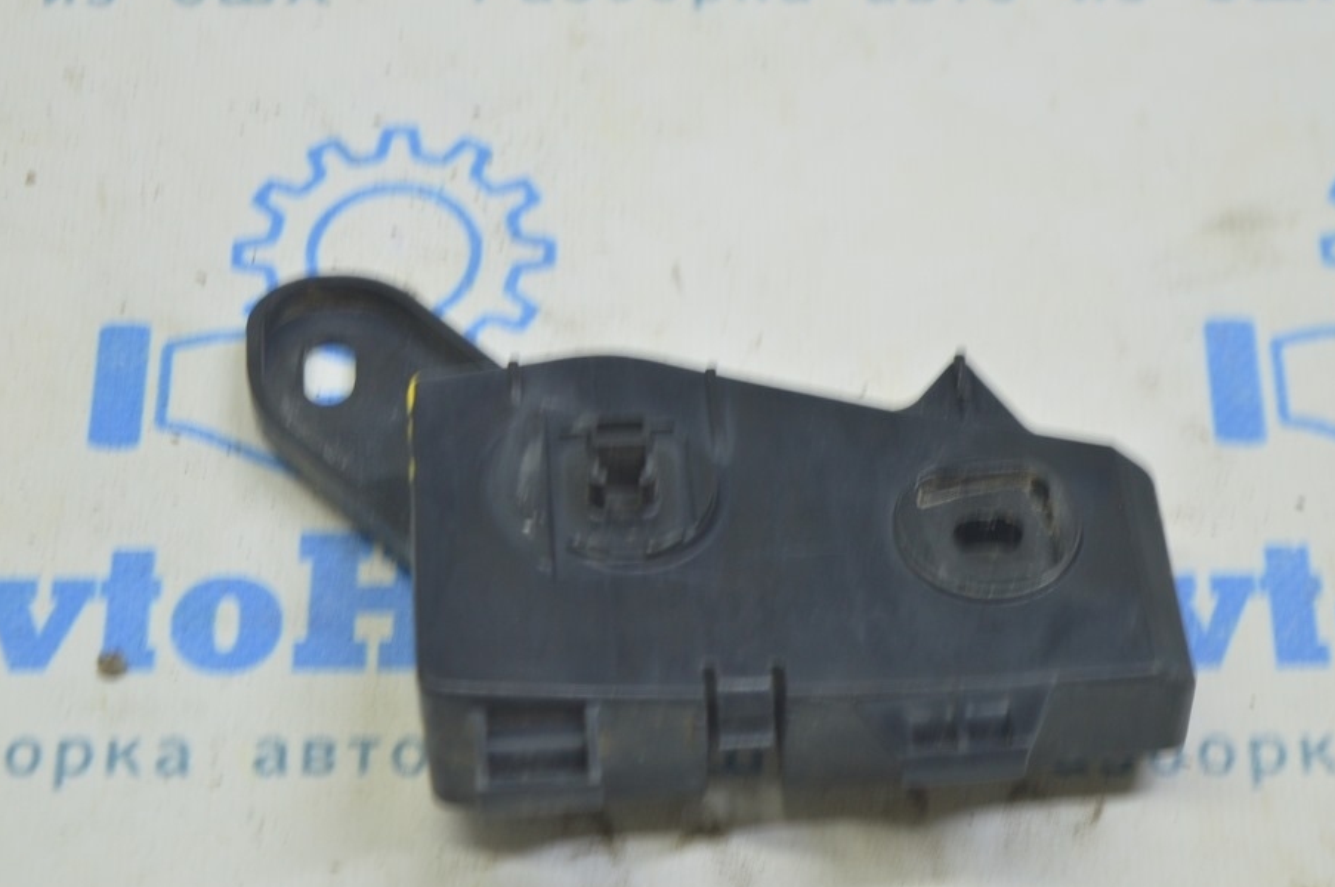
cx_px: 611
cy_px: 440
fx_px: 3466
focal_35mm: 94
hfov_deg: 21.8
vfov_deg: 14.6
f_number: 5.6
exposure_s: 1/20
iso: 400
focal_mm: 55
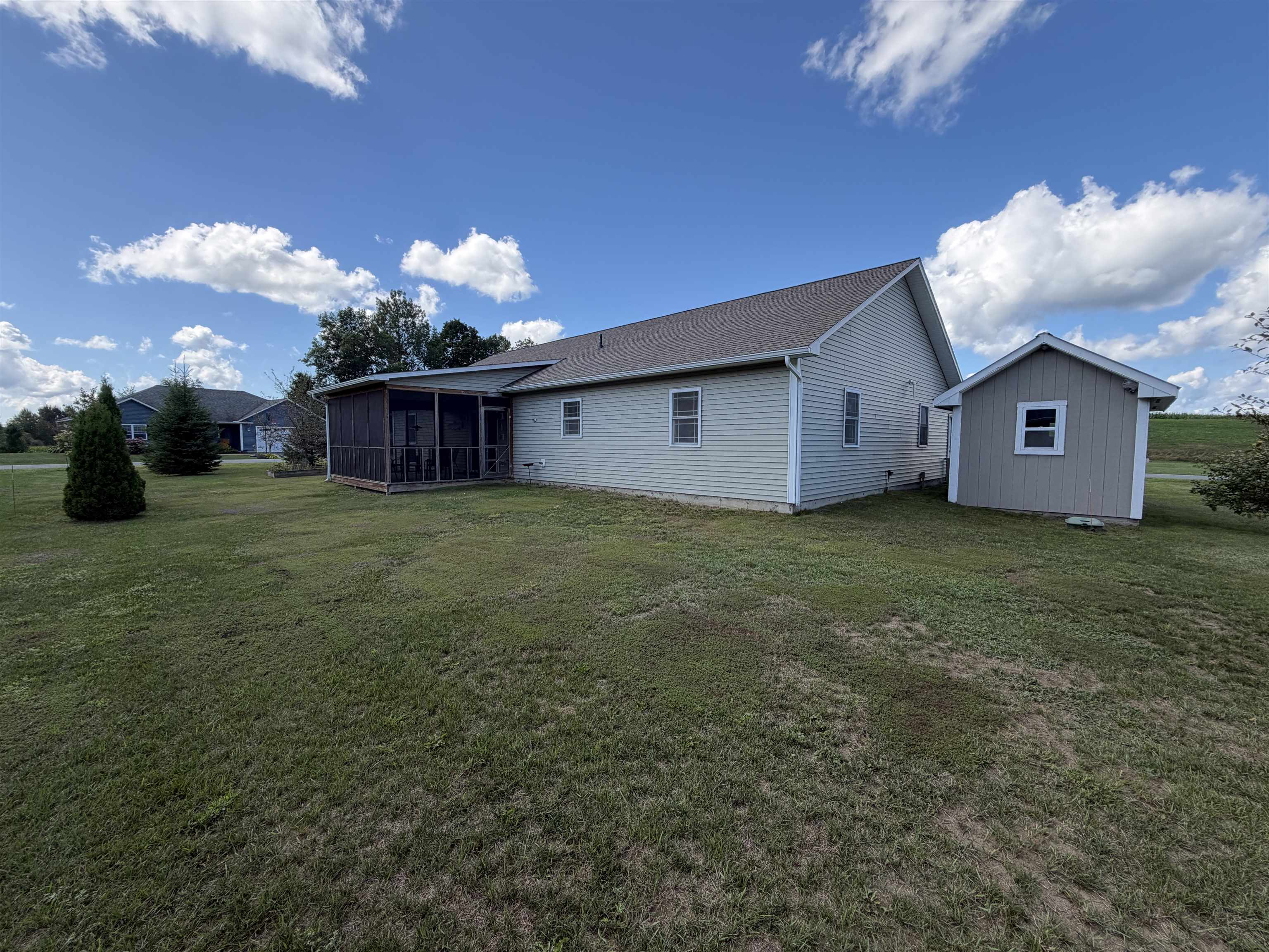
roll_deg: +0.1
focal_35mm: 14
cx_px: 634
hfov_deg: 102.1
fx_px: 513
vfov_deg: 85.7
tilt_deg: -3.4
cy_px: 476
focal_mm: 2.22
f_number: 2.2
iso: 40
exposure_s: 1/717
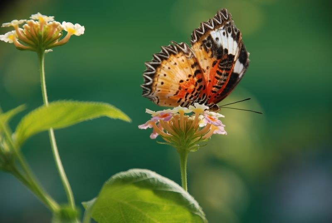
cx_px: 166
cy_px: 112
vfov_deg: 4.6
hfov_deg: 6.9
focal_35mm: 300
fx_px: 2771
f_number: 5.6
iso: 100
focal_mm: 200
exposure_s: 1/160
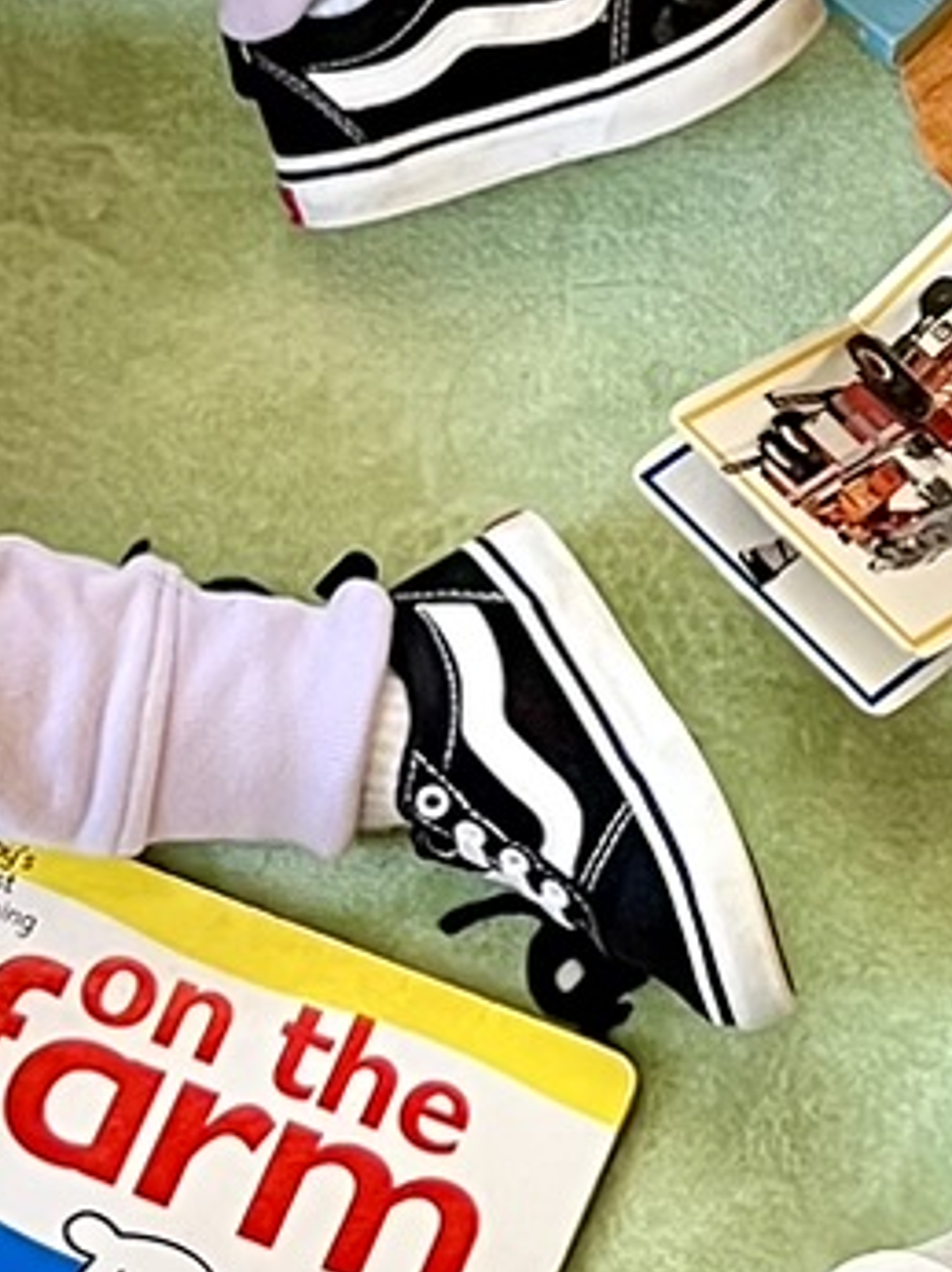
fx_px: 5654
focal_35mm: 154
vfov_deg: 12.6
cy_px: -103
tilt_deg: -63.8
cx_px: 1235
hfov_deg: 9.5
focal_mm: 5.7
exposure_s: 1/95
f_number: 1.5
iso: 125
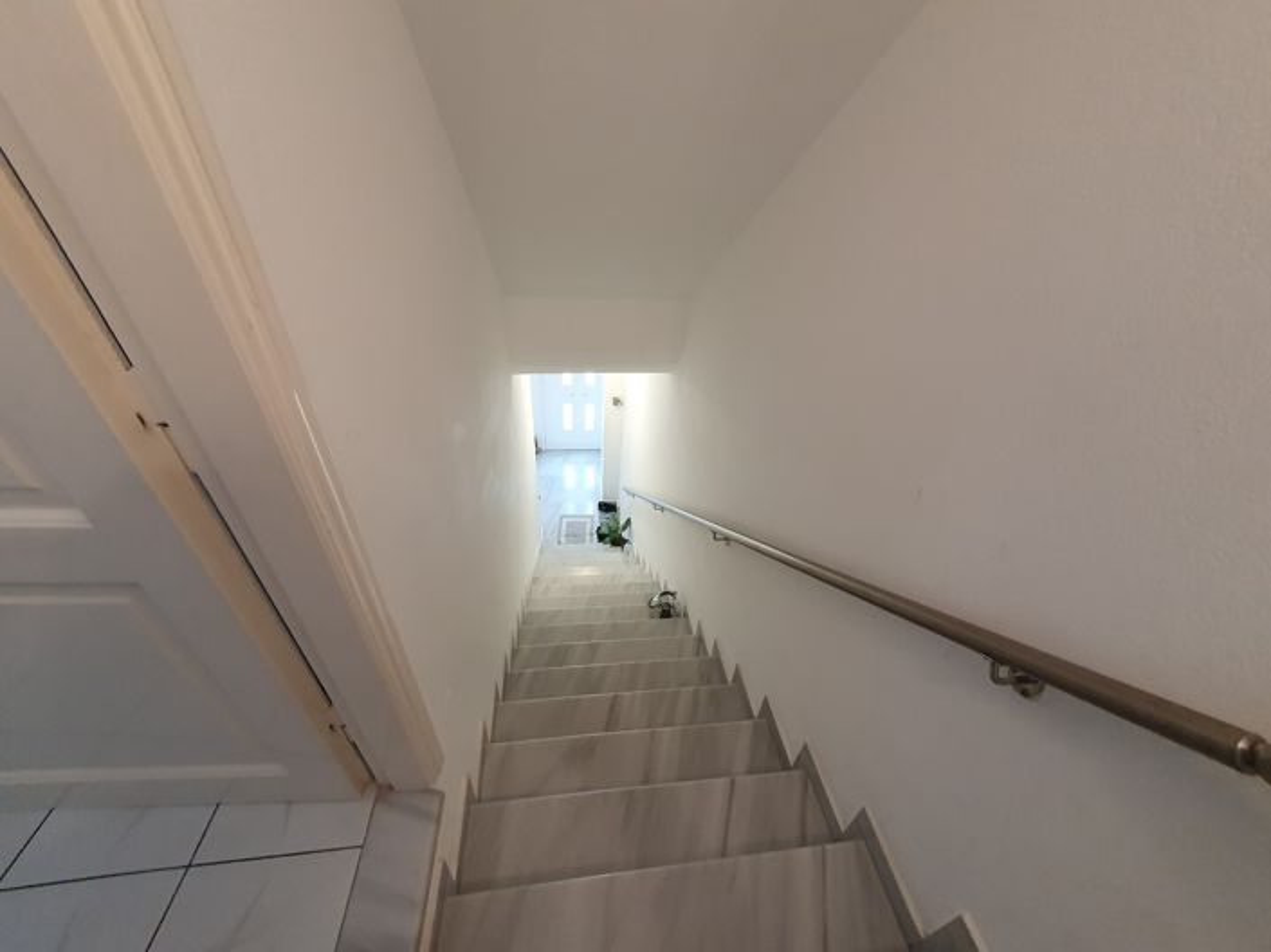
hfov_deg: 106.2
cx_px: 636
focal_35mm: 13
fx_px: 477
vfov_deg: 89.9
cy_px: 476
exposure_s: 1/50
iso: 320
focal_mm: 1.8
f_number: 2.2
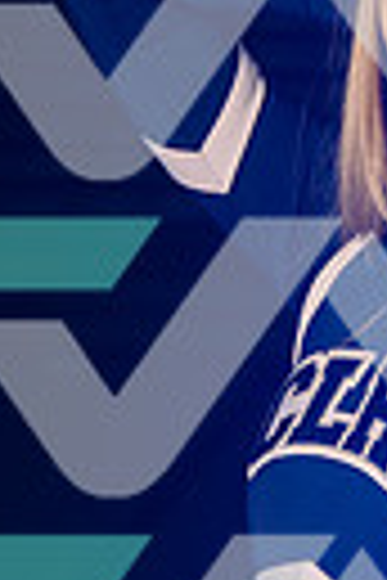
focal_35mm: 181
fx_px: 2918
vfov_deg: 11.4
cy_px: 360
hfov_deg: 7.5
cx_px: 554
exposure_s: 1/250
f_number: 5.6
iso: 100
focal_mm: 52
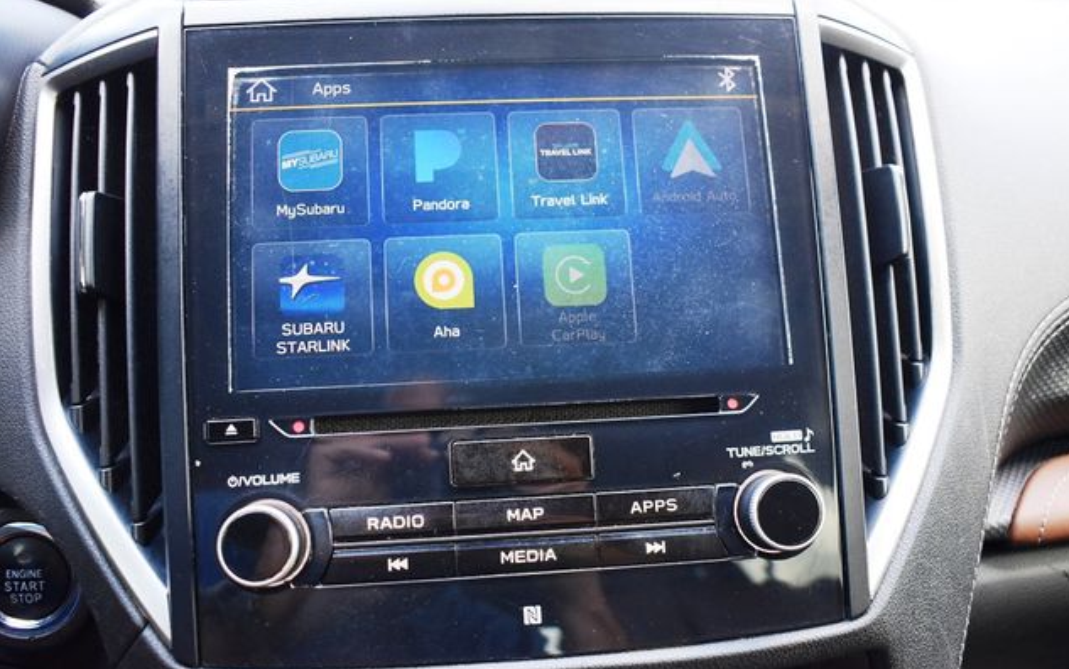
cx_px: 539
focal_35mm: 34
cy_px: 344
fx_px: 991
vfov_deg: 37.3
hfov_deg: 56.7
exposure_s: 1/160
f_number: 3.8
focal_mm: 22
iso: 800
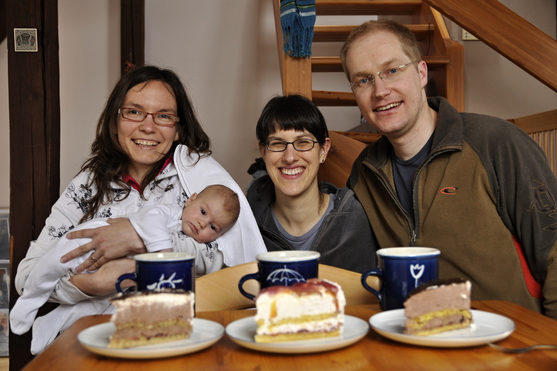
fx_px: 650
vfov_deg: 31.9
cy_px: 186
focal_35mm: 42
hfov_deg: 46.4
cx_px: 278
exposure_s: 1/50
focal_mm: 28
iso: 400
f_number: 4.5
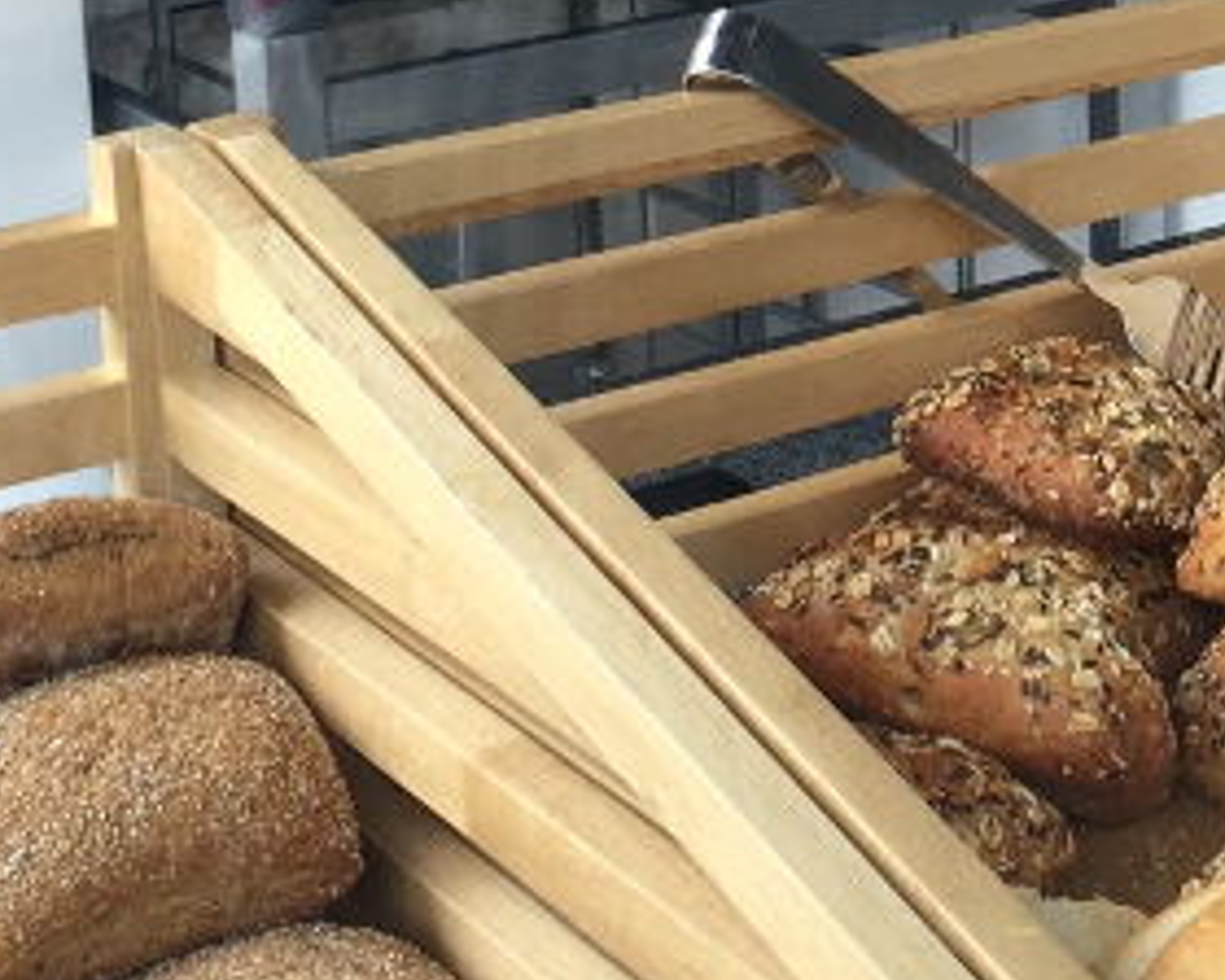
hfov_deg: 18.8
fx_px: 3517
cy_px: -92
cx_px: 1409
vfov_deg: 15.5
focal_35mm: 97
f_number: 2.2
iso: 32
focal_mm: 4.15
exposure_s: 1/227
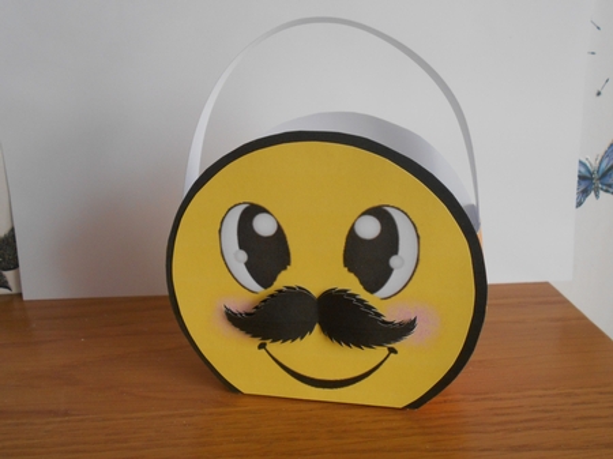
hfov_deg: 54.0
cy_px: 230
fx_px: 602
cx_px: 306
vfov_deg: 41.8
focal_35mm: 34
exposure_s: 1/30
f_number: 3.6
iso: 400
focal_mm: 5.8
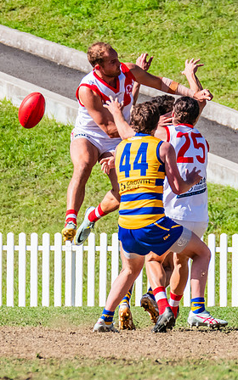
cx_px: 142
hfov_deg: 1.2
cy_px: 84
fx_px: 11405
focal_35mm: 1099
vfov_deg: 1.9
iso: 800
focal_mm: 440
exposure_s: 1/2000
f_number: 9
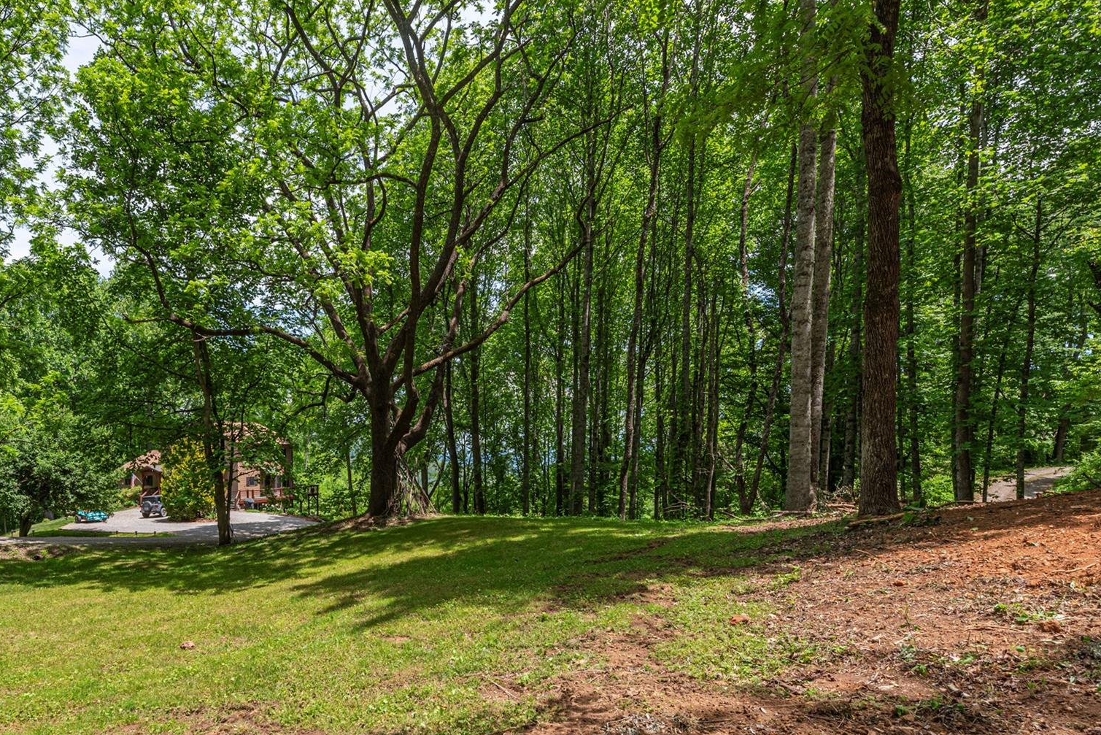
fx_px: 581
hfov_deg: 84.6
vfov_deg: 63.3
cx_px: 389
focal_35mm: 19
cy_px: 478
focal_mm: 14
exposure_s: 1/800
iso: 320
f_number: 8
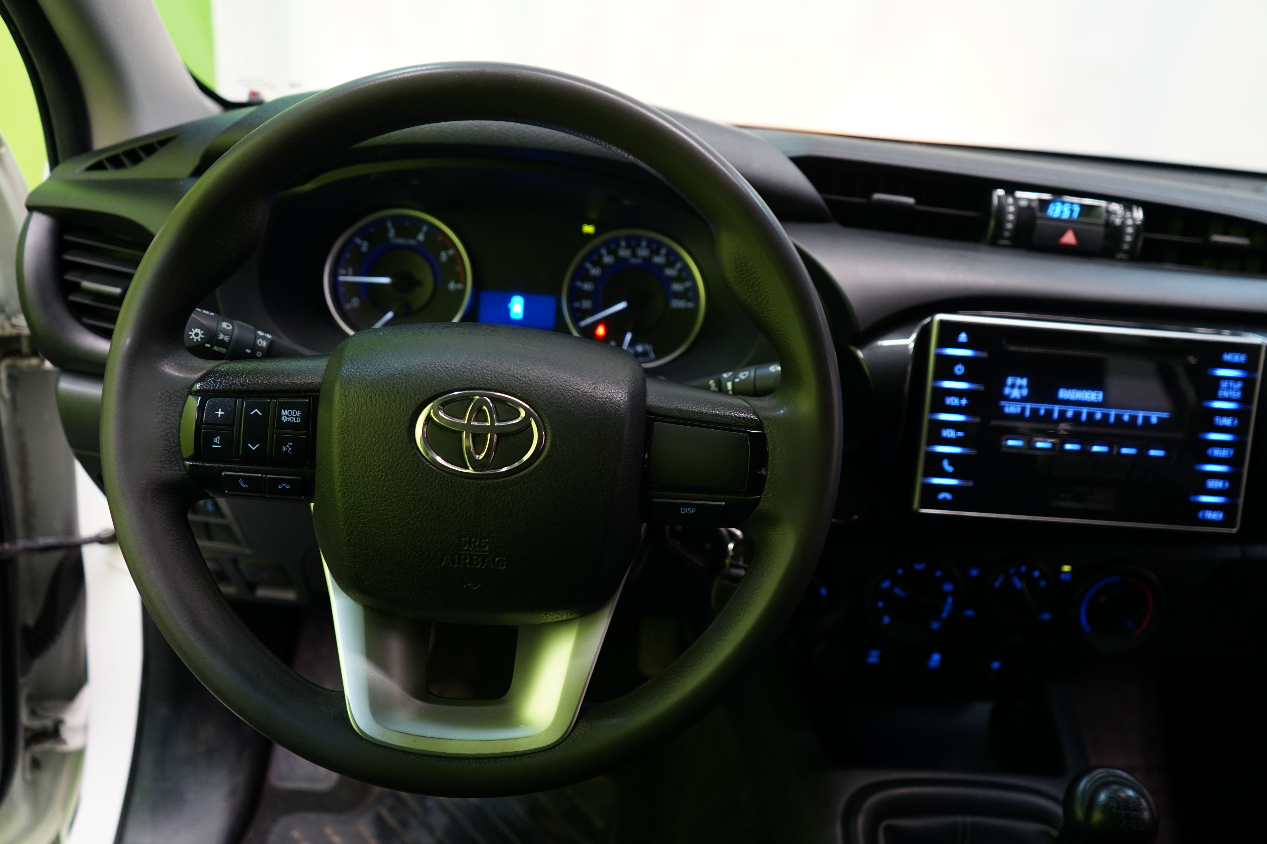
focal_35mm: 28
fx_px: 985
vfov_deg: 46.4
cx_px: 634
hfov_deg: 65.5
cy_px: 422
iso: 500
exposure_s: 1/30
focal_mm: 28
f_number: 3.5
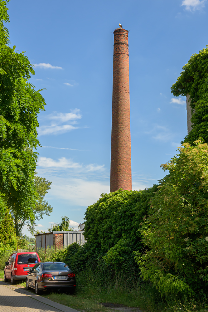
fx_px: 364
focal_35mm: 42
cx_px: 104
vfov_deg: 46.4
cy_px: 156
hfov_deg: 31.9
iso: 200
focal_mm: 28
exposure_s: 1/350
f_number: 8
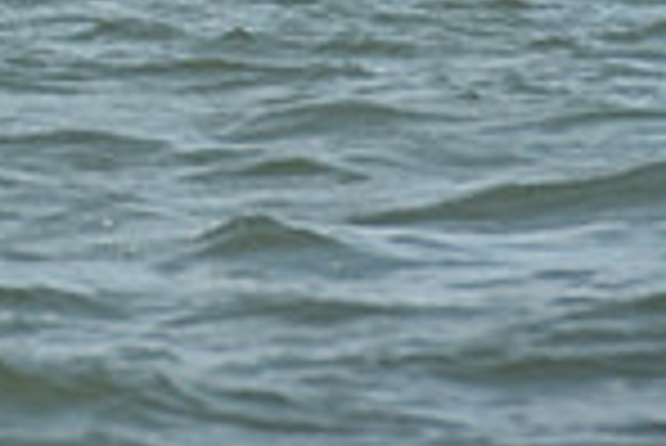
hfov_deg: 2.6
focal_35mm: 784
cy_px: -820
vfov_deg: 1.7
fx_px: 14518
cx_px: -133
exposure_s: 1/1250
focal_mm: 200
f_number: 9
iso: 320
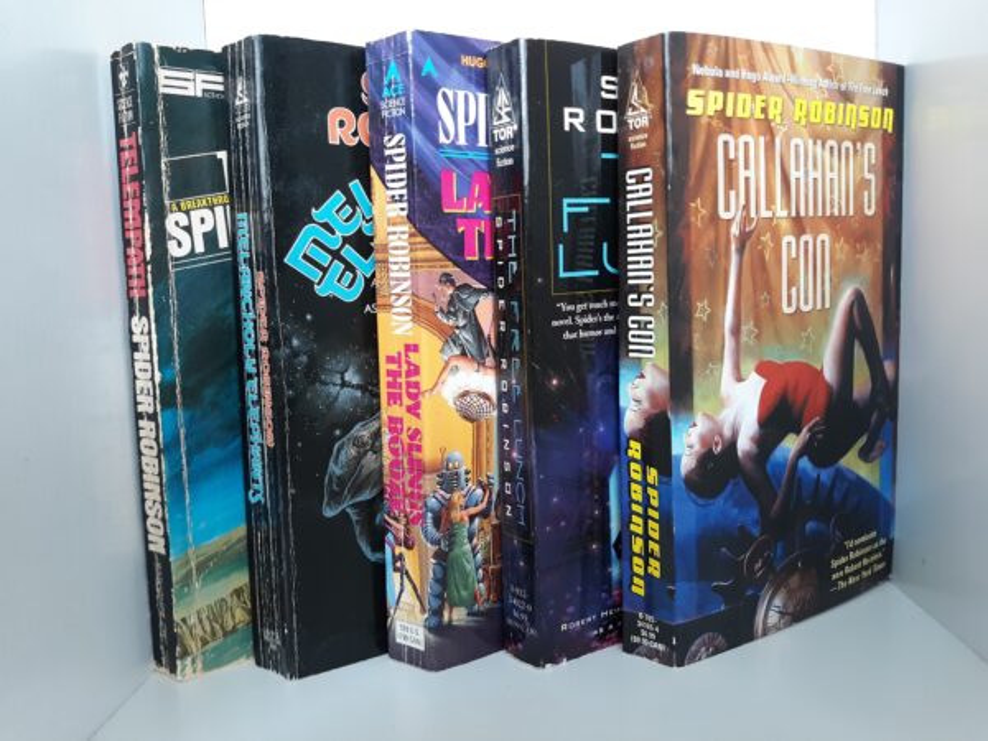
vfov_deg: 49.7
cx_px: 494
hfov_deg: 63.4
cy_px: 370
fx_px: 799
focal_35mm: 28
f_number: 1.7
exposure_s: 1/40
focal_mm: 3.7
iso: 80
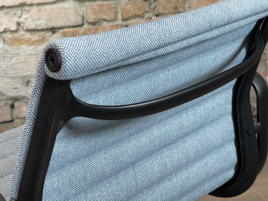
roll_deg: +2.2
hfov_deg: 30.3
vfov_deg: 22.9
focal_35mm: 64
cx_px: 134
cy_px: 100
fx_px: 495
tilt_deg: -21.9
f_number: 2.2
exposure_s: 1/50
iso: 125
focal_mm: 7.5
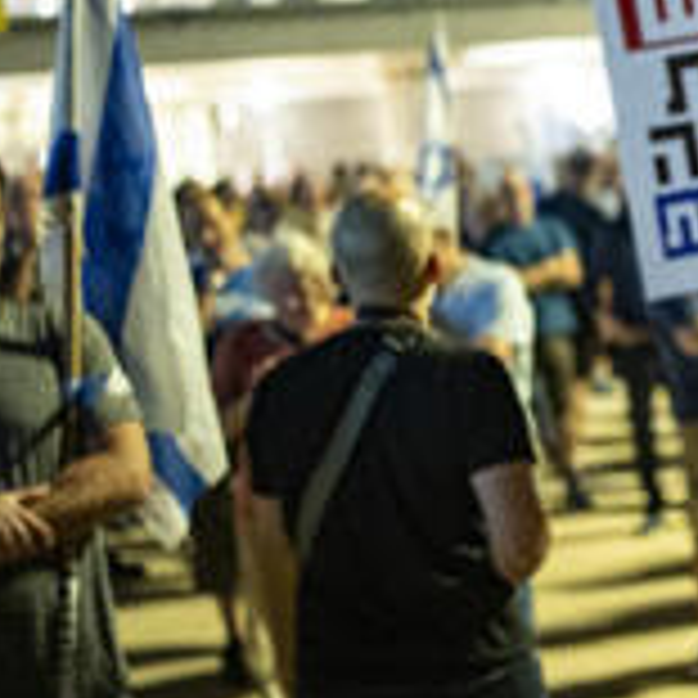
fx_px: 2099
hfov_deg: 17.4
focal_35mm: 92
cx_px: 973
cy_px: 248
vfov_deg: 18.8
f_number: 1.4
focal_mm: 35
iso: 3200
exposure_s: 1/200
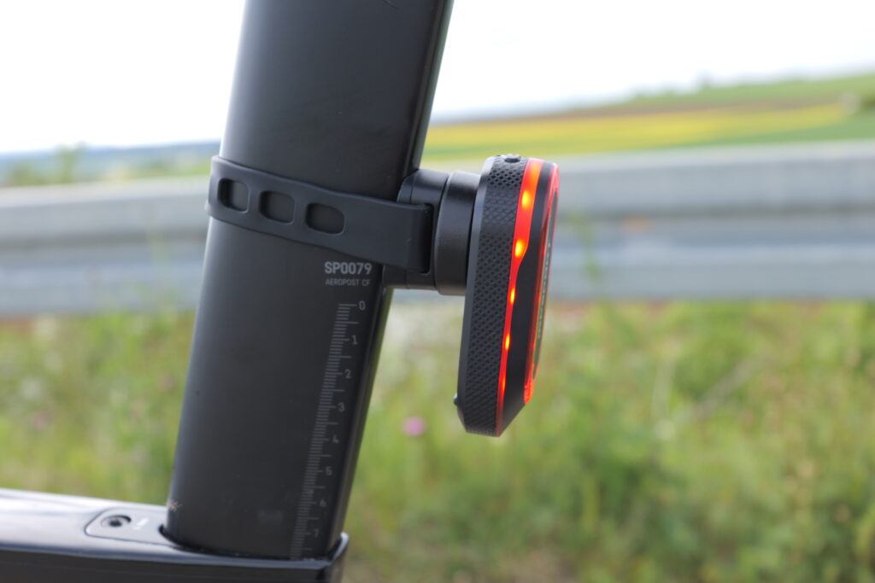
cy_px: 292
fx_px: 972
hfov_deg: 48.5
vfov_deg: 33.4
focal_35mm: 40
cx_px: 438
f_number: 7.1
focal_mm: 40
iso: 100
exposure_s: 1/60
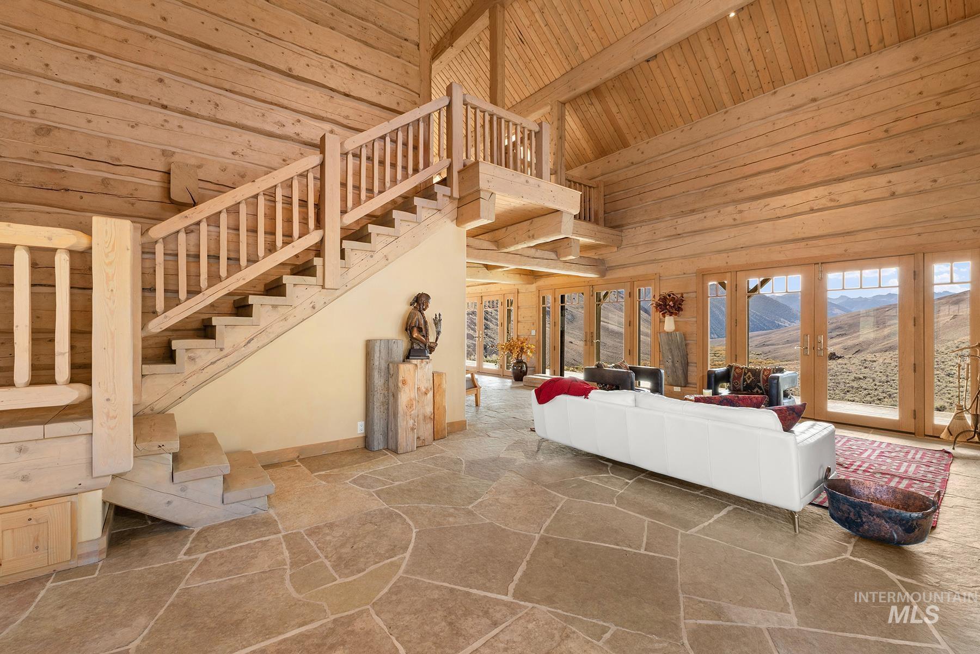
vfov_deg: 77.3
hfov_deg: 100.4
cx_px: 490
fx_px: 408
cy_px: 327
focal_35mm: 15
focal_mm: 10
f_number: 9
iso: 200
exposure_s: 1/6
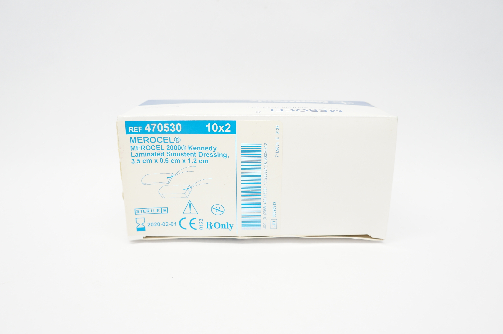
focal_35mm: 28
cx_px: 252
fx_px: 398
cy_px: 167
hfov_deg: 64.6
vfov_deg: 45.6
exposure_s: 1/40
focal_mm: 19
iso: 400
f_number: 5.6
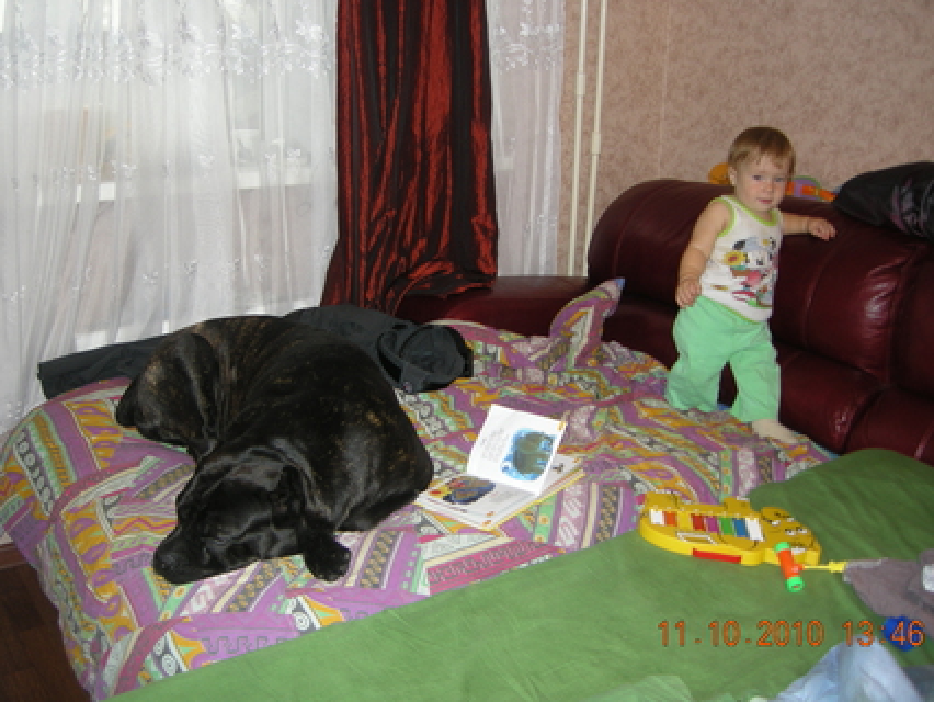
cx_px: 476
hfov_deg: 48.9
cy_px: 340
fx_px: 1026
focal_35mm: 38
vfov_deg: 37.8
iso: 70
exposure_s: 1/30
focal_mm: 7.5
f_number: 2.7
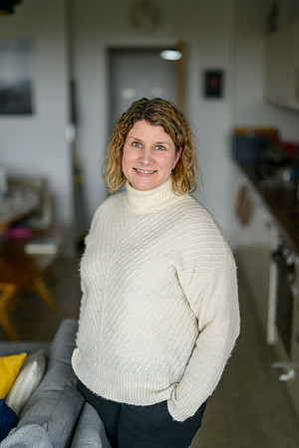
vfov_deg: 39.6
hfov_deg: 27.0
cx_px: 150
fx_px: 623
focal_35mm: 50
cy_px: 224
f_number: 1.2
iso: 1800
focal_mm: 50
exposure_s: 1/400
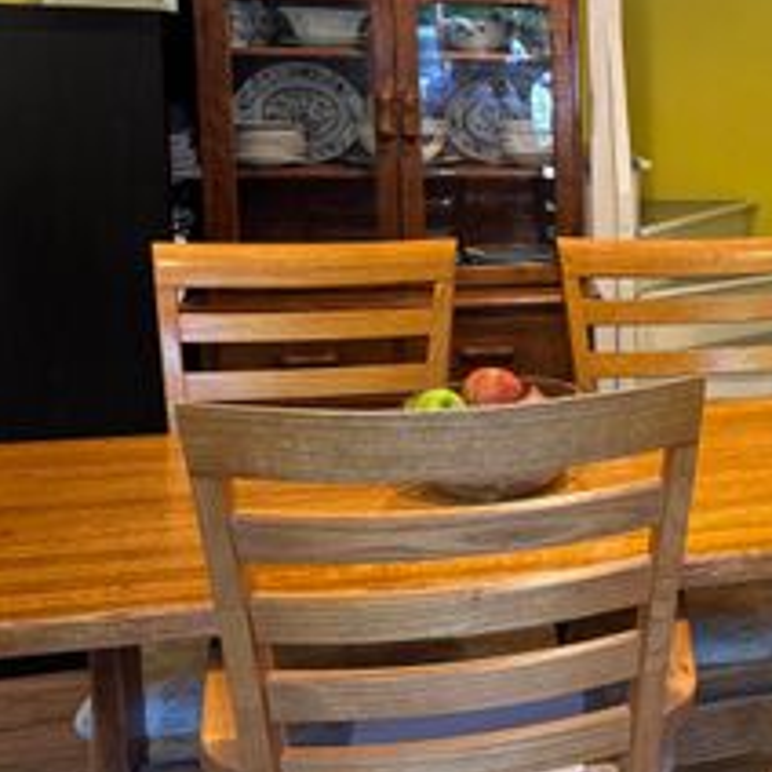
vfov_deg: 33.7
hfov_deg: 29.7
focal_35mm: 50
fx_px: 1262
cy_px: 257
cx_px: 899
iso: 200
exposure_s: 1/60
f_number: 1.78
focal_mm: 6.76
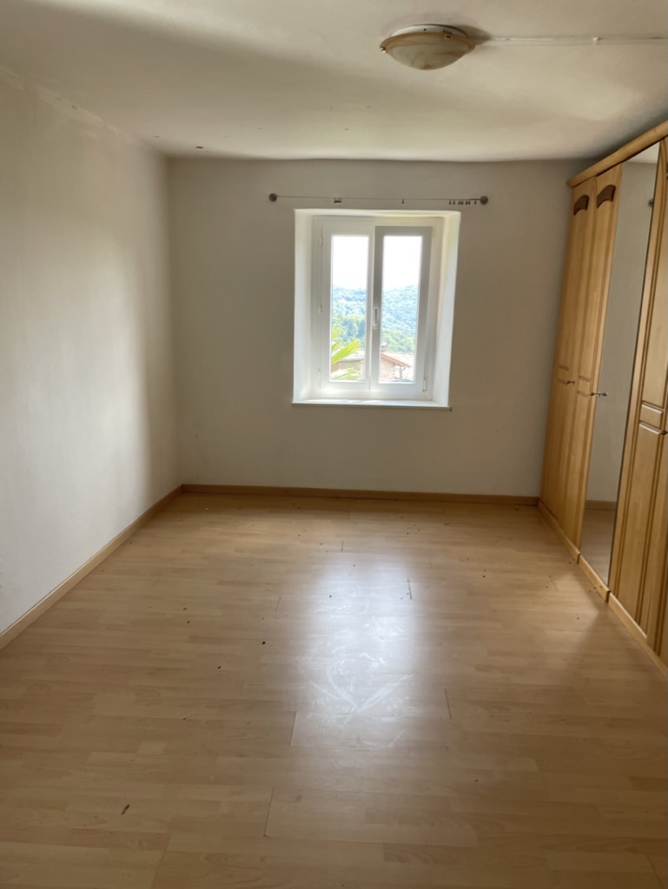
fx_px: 668
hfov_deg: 53.1
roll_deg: -1.6
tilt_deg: -6.7
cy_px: 444
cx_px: 334
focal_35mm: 26
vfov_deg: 67.3
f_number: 1.6
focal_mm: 4.2
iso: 50
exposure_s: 1/121
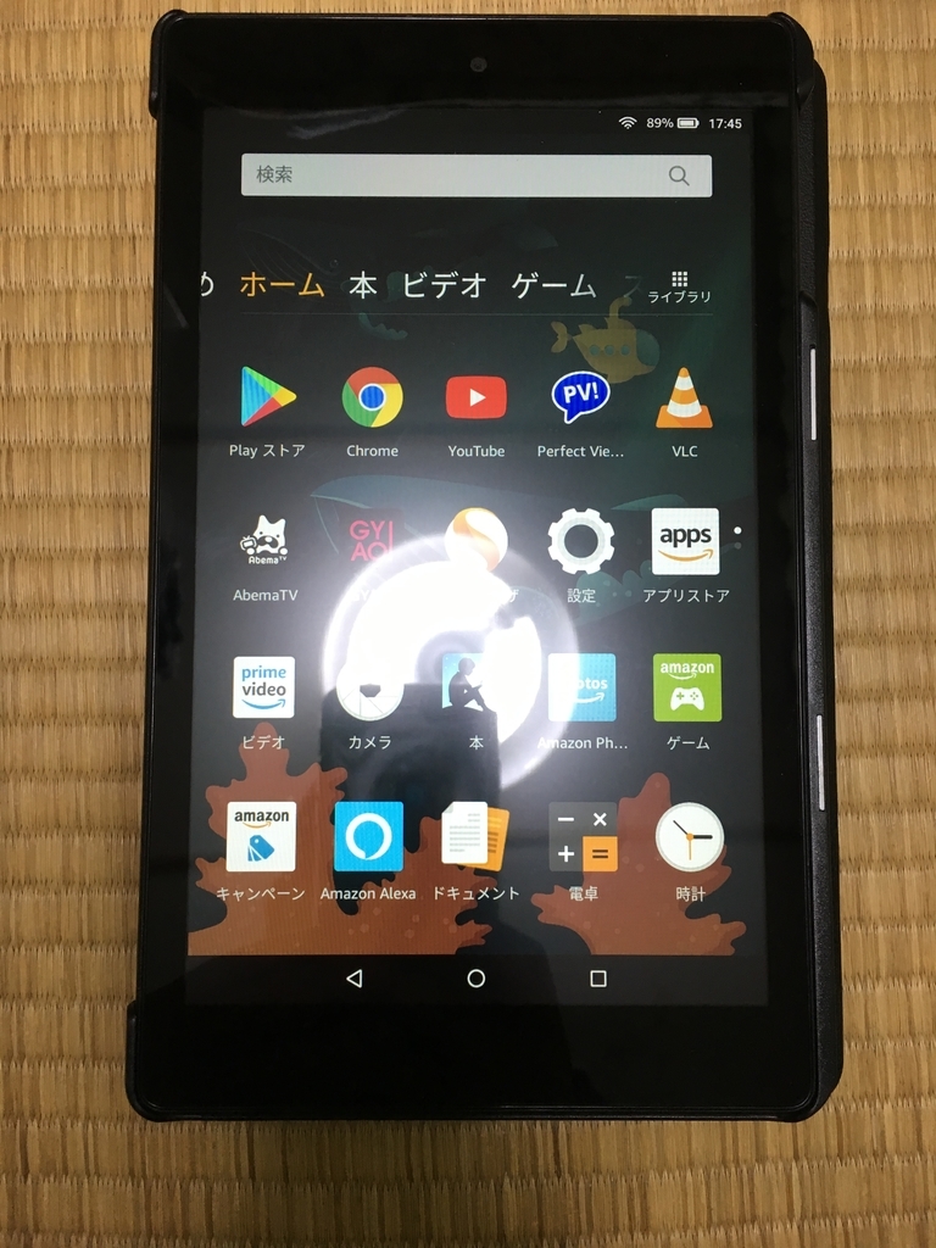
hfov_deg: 48.2
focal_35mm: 29
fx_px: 1046
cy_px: 624
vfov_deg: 61.7
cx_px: 468
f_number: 2.2
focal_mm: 4.15
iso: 40
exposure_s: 1/30
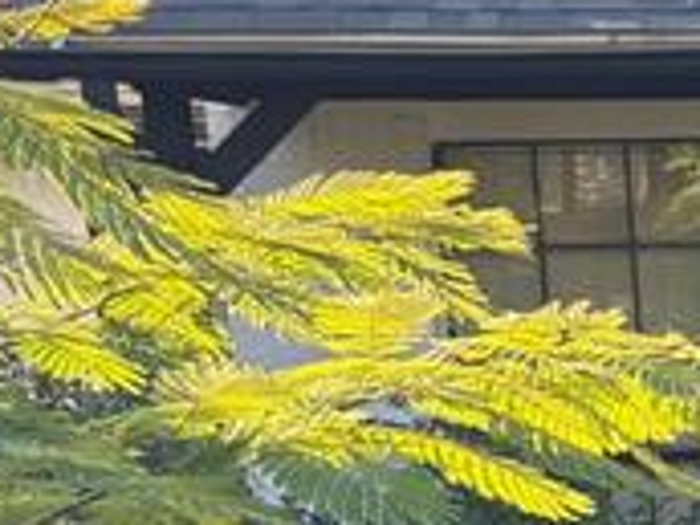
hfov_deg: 10.5
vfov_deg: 9.4
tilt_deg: -8.1
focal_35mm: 155
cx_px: 1827
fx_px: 3134
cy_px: 700
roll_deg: +0.8
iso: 50
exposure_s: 1/531
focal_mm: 5.96
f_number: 1.6
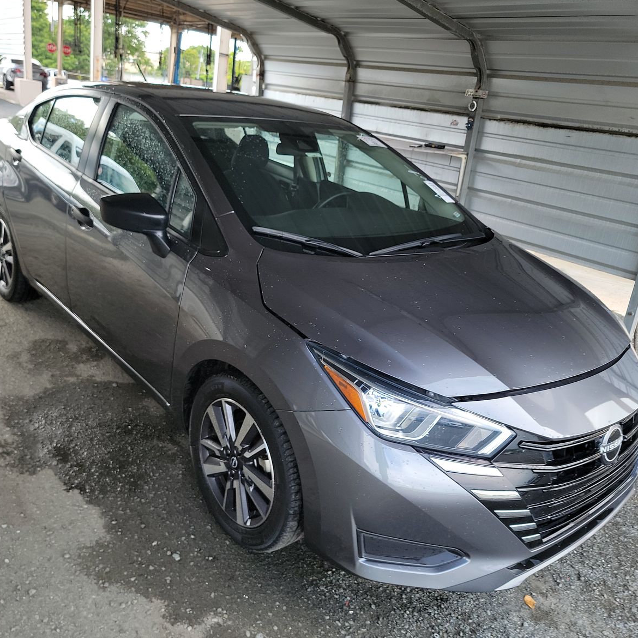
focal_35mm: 29
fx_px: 605
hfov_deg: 55.6
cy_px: 311
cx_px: 317
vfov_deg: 55.6
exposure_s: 1/119
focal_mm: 6.7
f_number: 1.8
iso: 74
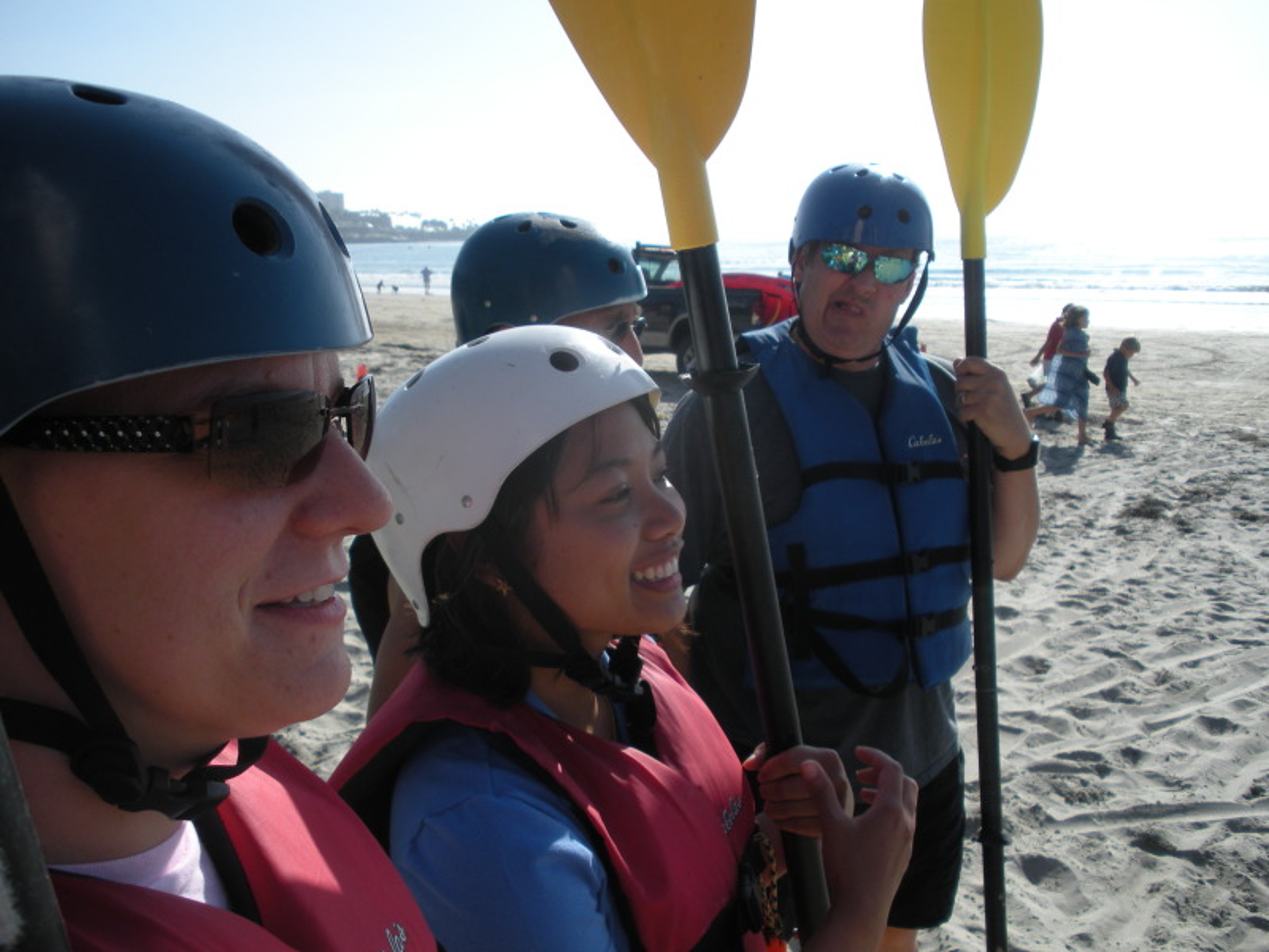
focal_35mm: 36
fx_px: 1320
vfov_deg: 39.7
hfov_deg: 51.4
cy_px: 476
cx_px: 634
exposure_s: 1/794
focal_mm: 6.3
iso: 64
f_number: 3.5
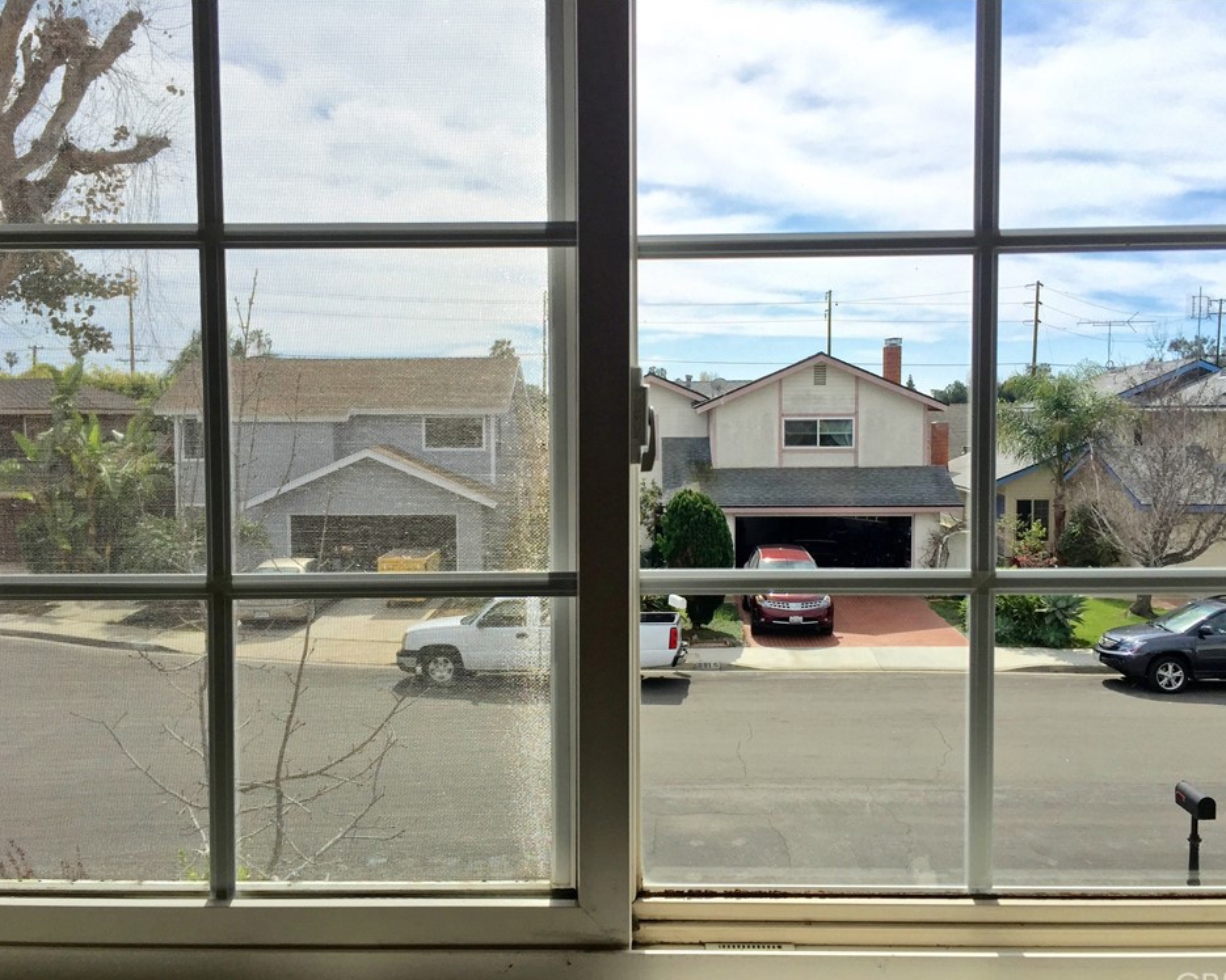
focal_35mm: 31
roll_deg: -0.6
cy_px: 500
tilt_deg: -2.6
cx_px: 619
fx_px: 1125
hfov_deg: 57.2
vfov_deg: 47.1
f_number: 2.2
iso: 32
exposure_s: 1/3597
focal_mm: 4.15
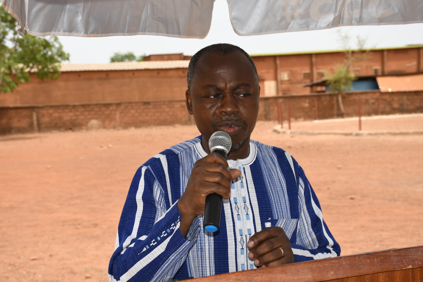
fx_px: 740
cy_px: 141
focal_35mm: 63
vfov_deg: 21.6
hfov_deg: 31.9
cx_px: 212
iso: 100
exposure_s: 1/250
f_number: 8
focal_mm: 42
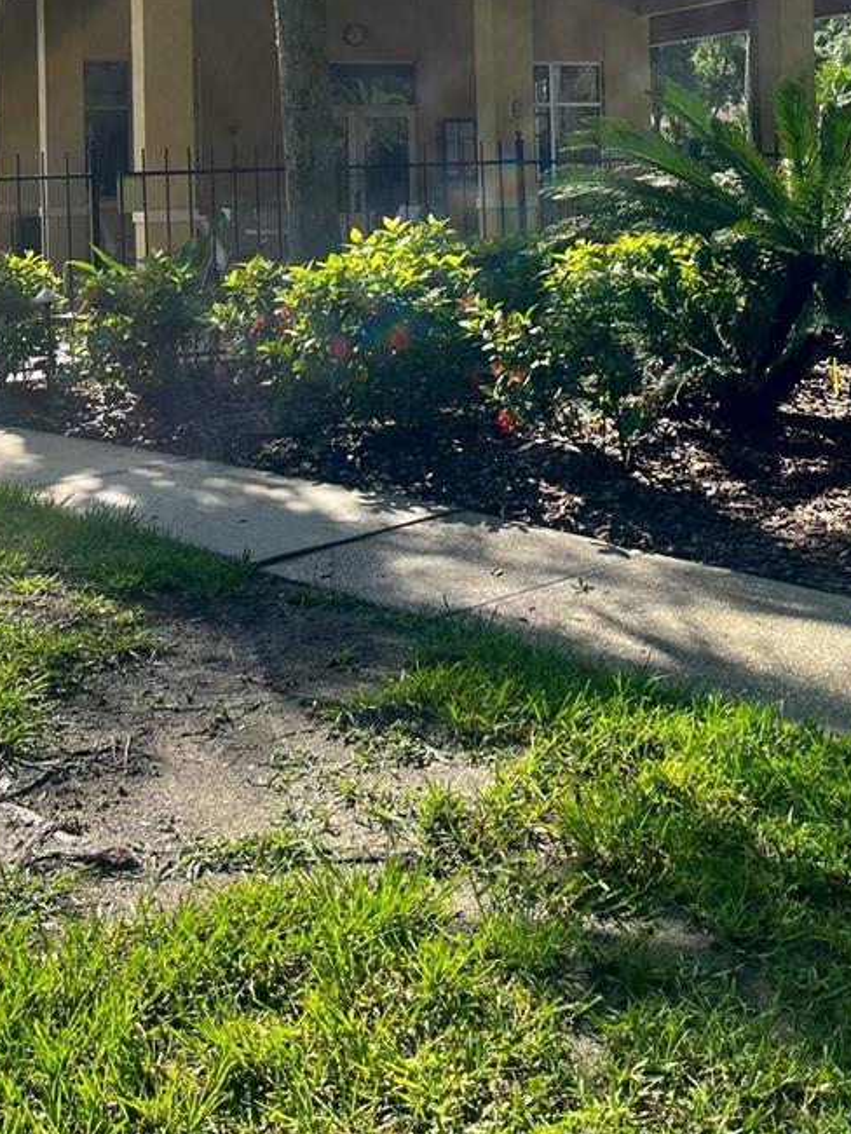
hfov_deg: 30.1
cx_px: 539
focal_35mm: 48
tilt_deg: +2.4
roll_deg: +1.9
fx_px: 1572
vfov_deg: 37.1
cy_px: 117
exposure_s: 1/1558
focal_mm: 5.1
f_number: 1.6
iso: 50
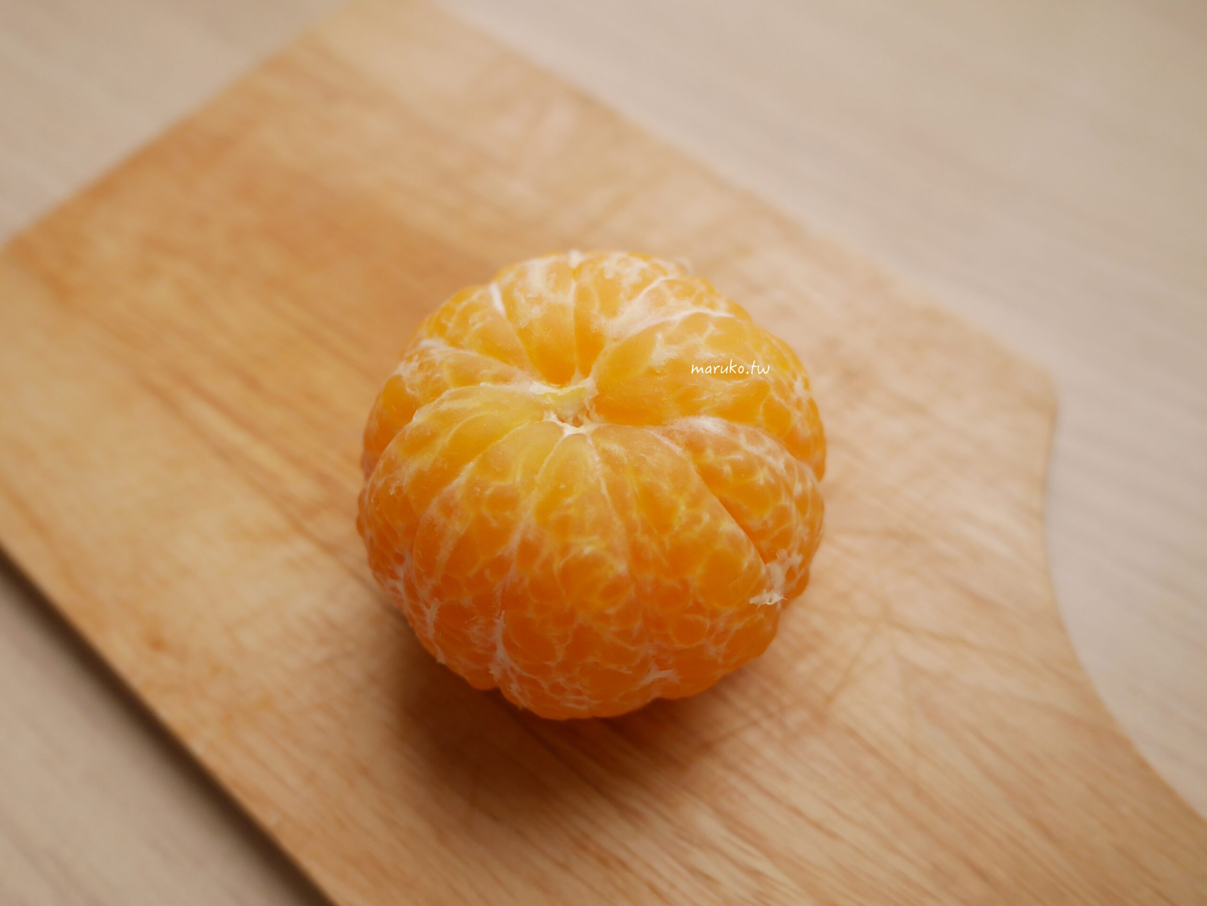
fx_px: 1046
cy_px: 453
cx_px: 604
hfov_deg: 59.9
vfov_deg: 46.8
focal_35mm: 30
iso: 400
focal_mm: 15
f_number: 2.8
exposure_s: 1/60
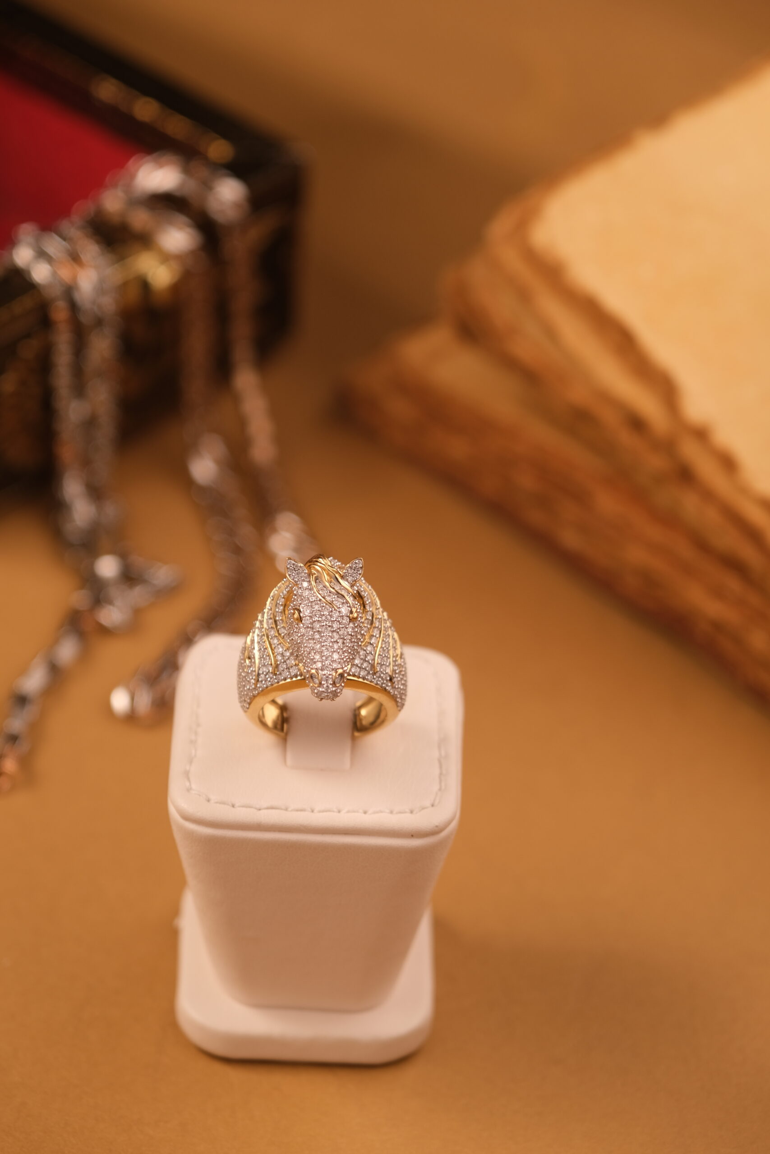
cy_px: 577
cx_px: 385
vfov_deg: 17.1
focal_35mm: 120
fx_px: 3849
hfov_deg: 11.4
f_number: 4
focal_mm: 80
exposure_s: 1/320
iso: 160
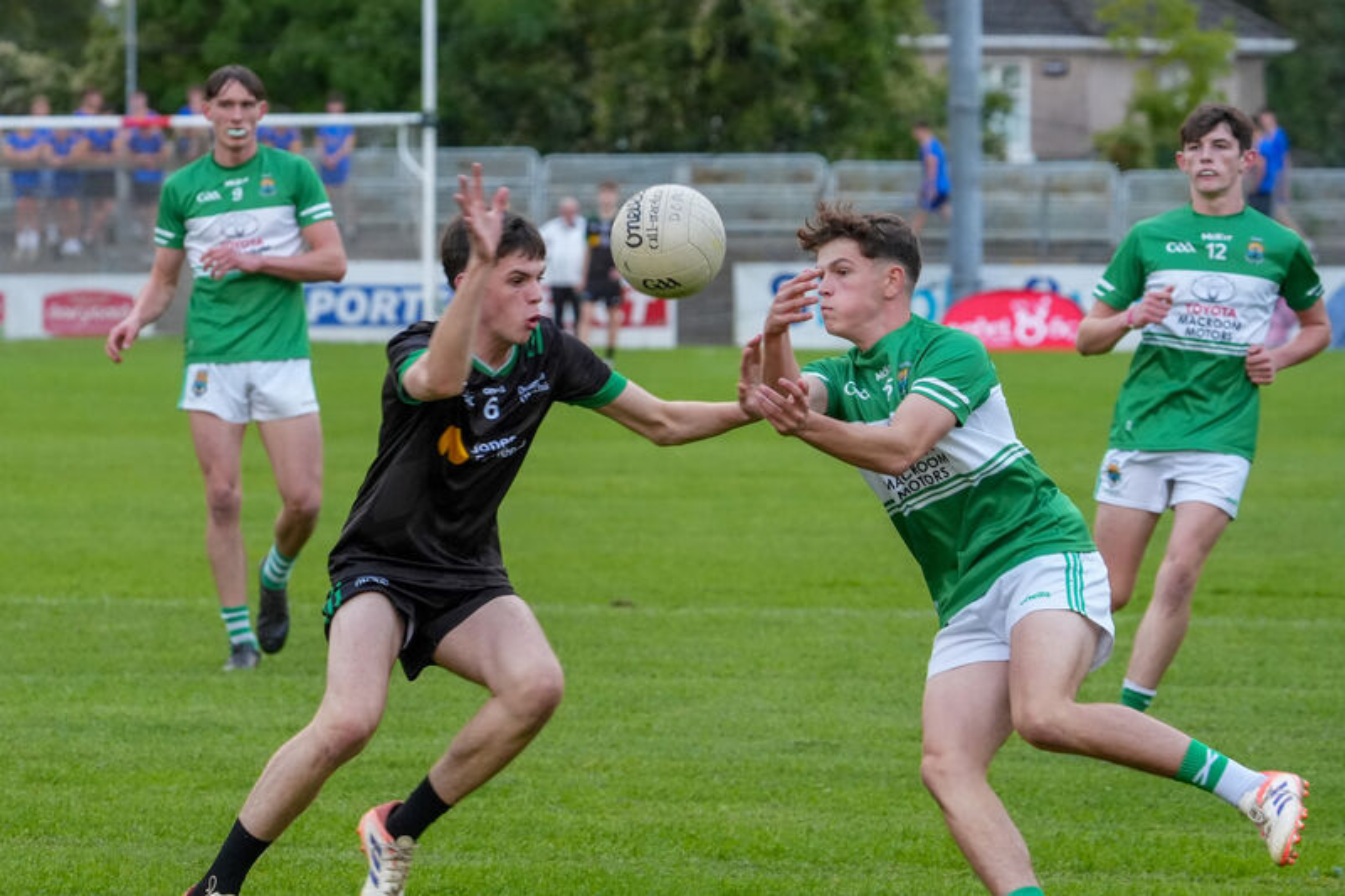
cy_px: 448
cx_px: 672
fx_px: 9338
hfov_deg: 8.2
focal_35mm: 250
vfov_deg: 5.5
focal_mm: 250
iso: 5000
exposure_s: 1/640
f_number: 9
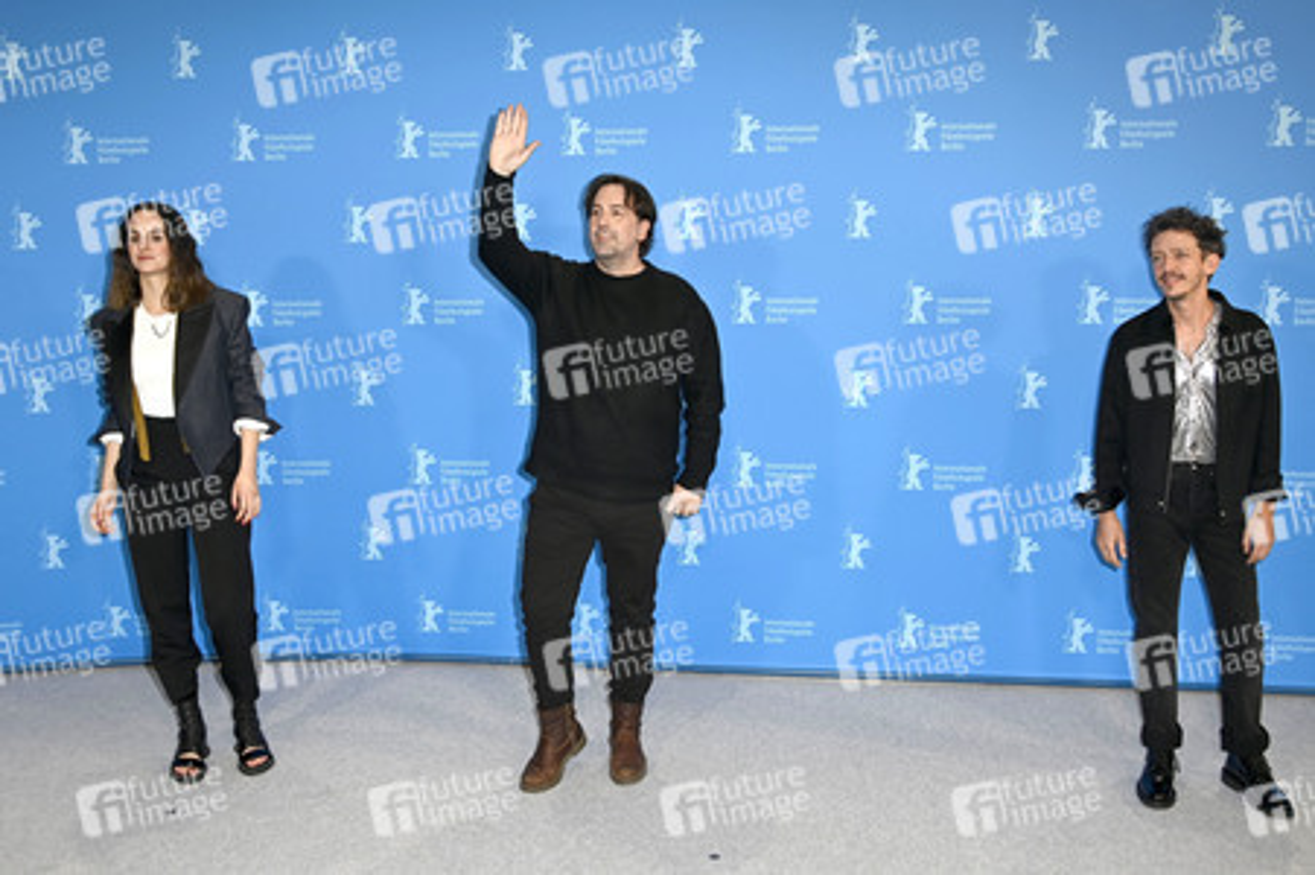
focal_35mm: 32
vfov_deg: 41.1
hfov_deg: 58.8
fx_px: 1168
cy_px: 438
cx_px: 658
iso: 800
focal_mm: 32
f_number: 5.6
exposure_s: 1/200
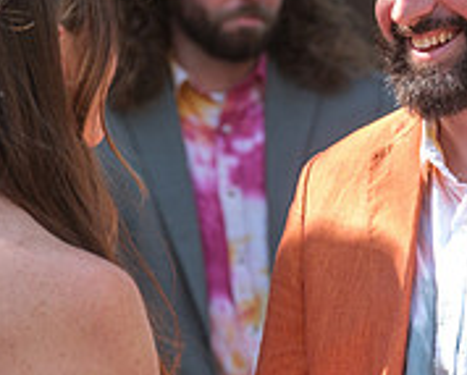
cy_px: 319
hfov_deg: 4.3
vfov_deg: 3.5
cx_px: 501
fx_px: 6216
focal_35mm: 449
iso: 400
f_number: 3.2
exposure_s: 1/280
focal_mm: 98.2
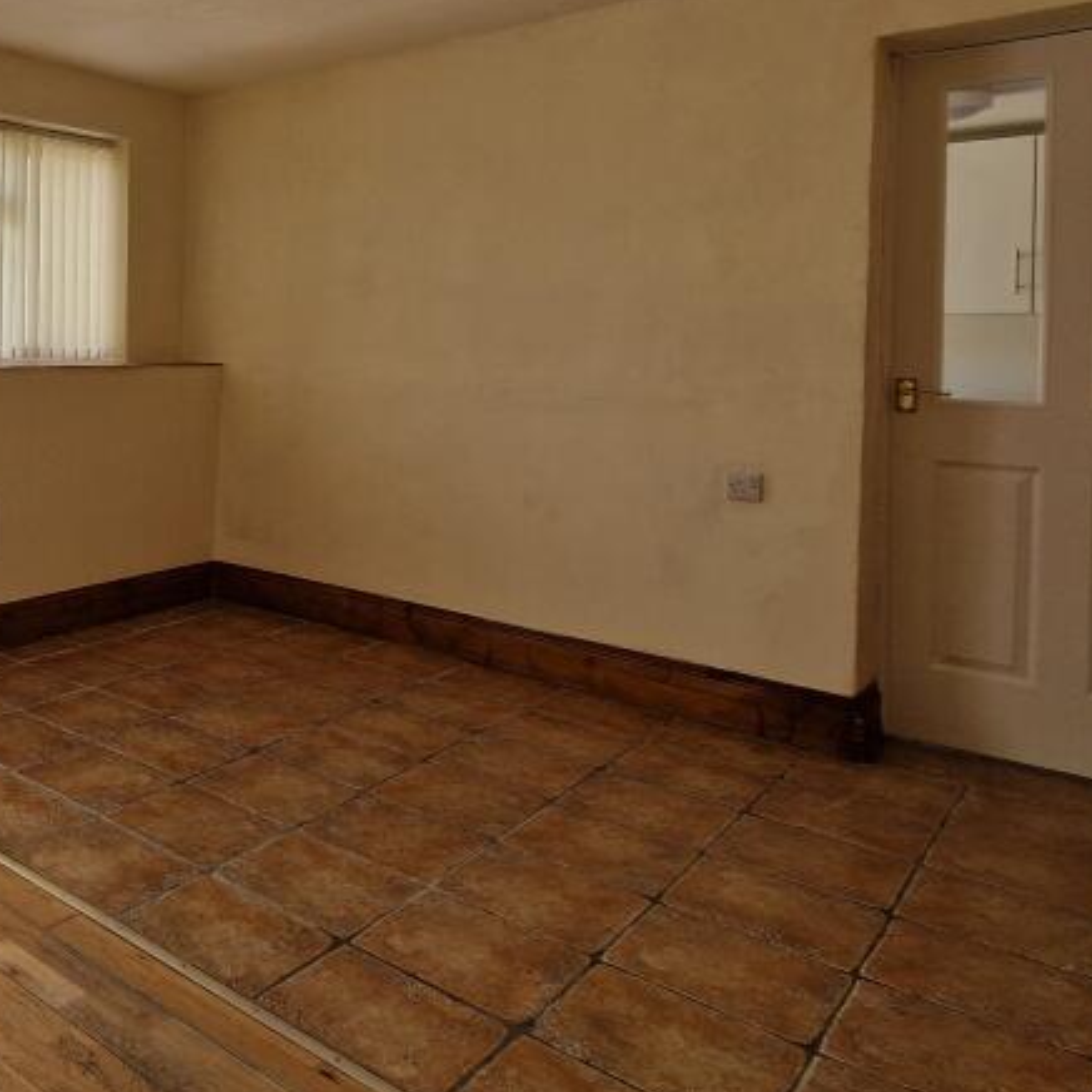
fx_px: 964
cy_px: 343
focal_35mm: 27
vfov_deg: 57.5
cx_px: -38
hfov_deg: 47.3
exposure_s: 1/50
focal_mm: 2.2
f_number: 2.2
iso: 64
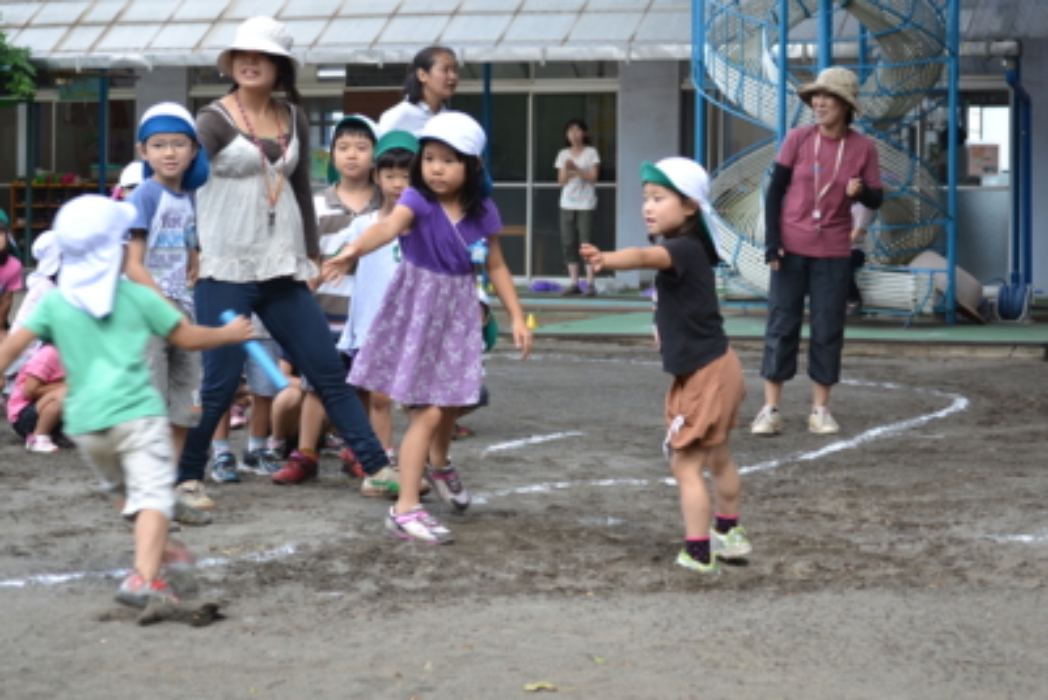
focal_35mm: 82
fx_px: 2402
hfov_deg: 24.6
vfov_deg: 16.6
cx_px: 524
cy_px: 350
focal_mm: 55
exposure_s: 1/125
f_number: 5.6
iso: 110
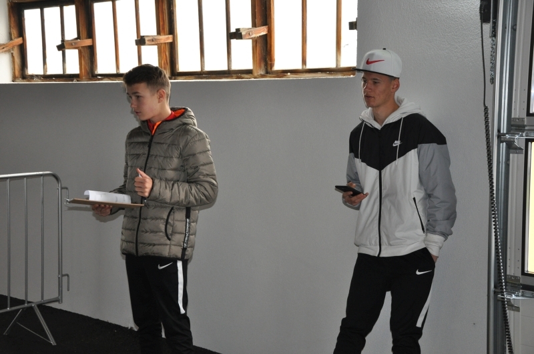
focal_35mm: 52
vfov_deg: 25.7
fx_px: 778
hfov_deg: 37.9
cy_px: 177
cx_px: 267
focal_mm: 35
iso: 800
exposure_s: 1/80
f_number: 4.5
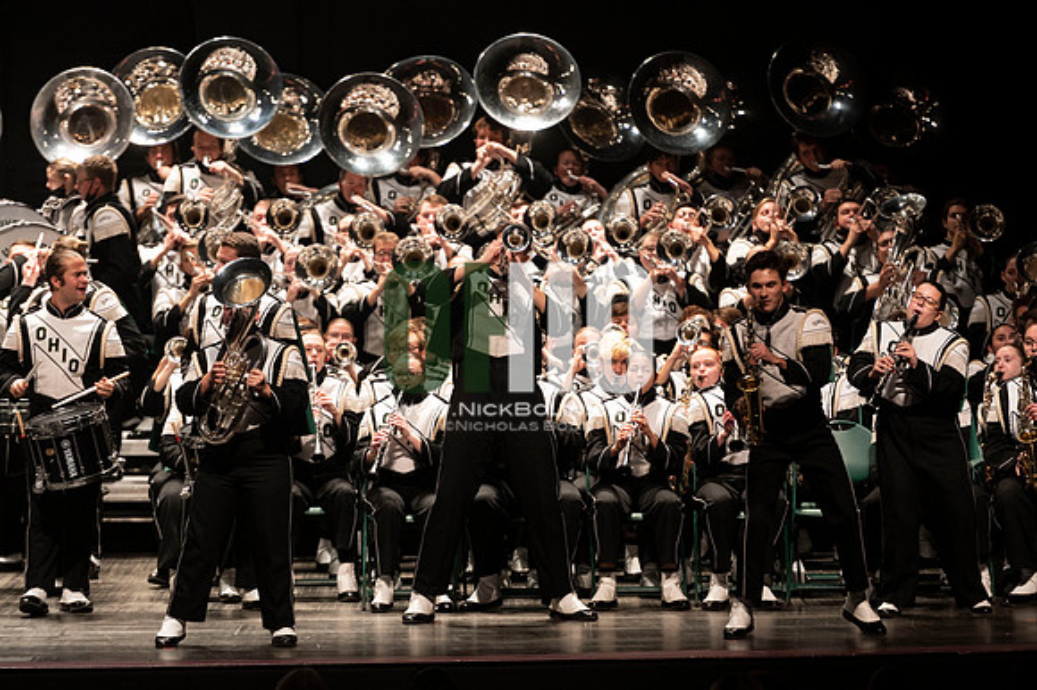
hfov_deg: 10.3
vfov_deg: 6.9
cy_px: 345
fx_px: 5758
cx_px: 518
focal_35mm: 200
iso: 2500
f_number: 2.8
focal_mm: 200
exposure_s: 1/500
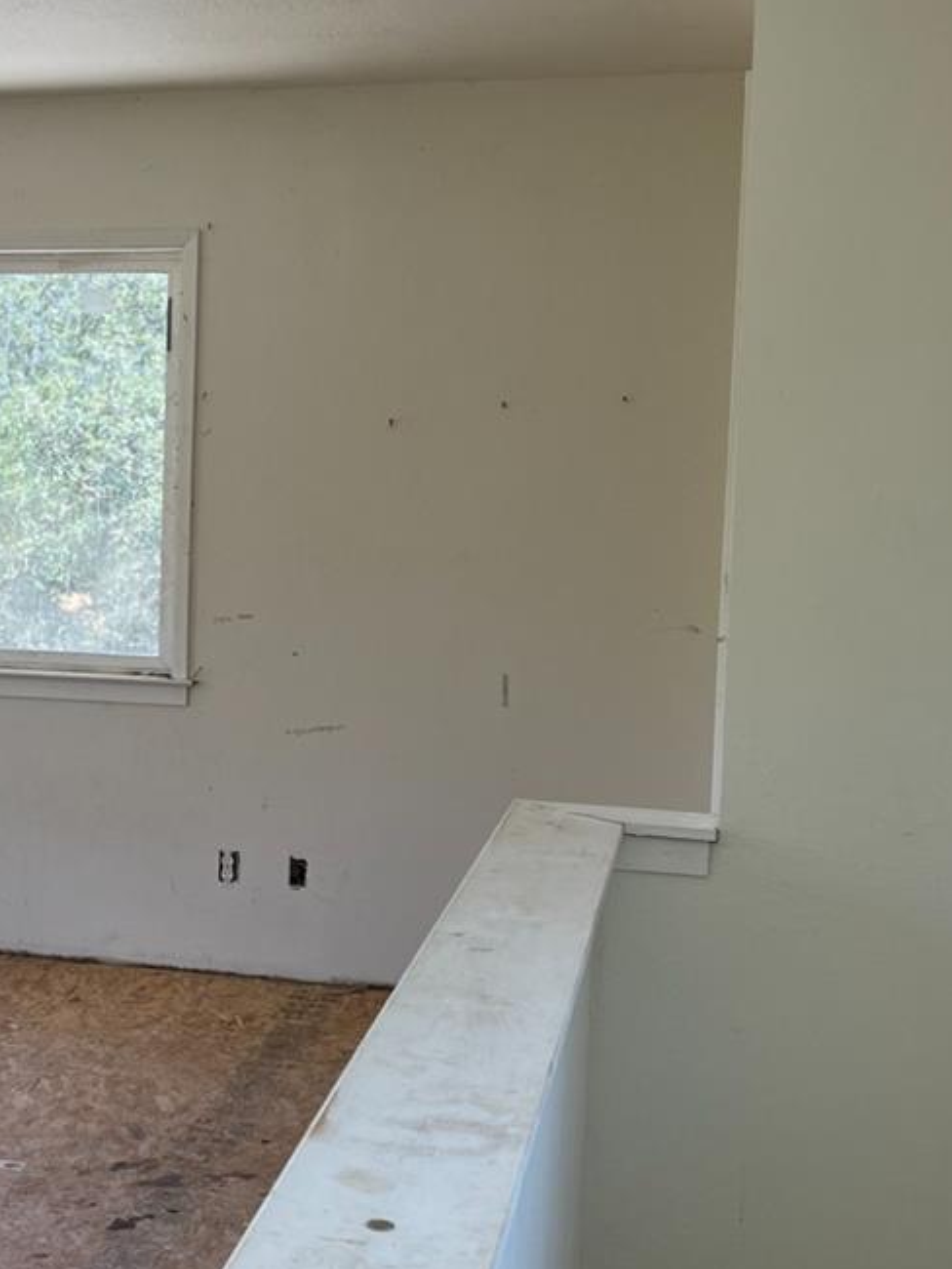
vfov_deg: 32.2
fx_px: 2199
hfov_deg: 23.6
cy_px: 652
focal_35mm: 60
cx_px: 48
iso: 50
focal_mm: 5.7
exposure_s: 1/317
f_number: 1.5
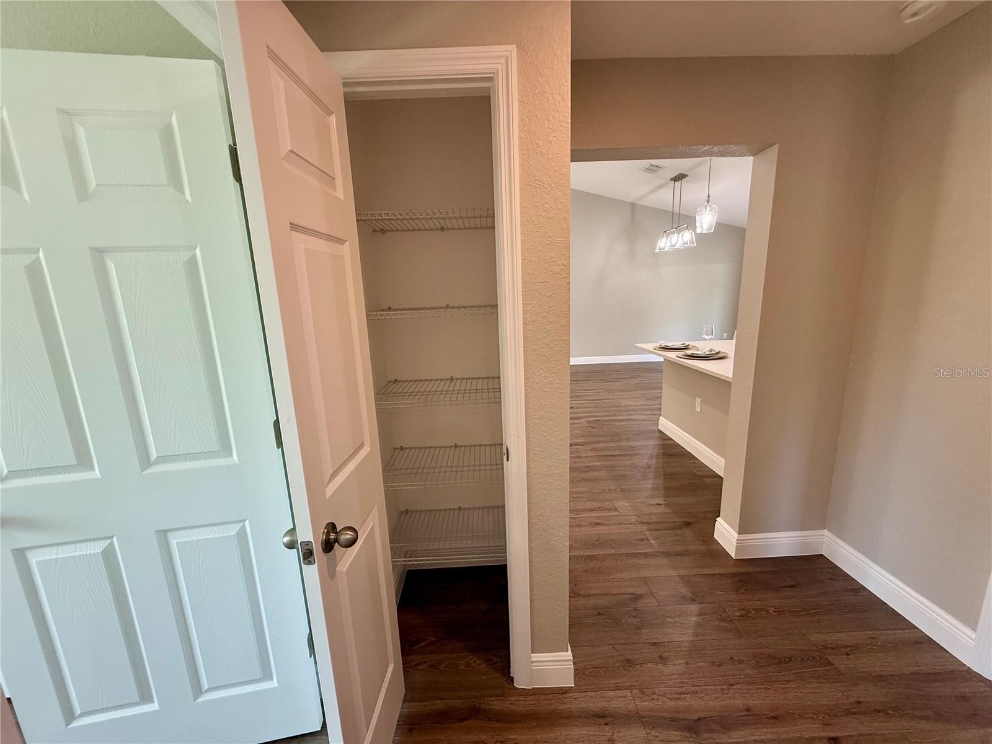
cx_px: 496
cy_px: 372
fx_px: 401
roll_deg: +1.9
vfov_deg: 85.7
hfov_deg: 102.1
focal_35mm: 14
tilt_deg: -12.1
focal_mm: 2.22
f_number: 2.2
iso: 200
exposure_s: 1/120
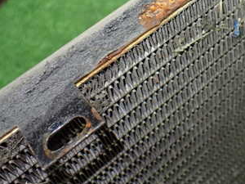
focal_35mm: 60
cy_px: 6
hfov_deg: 31.4
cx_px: 192
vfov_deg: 23.5
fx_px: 425
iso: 800
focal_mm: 5.4
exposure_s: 1/100
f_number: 2.3
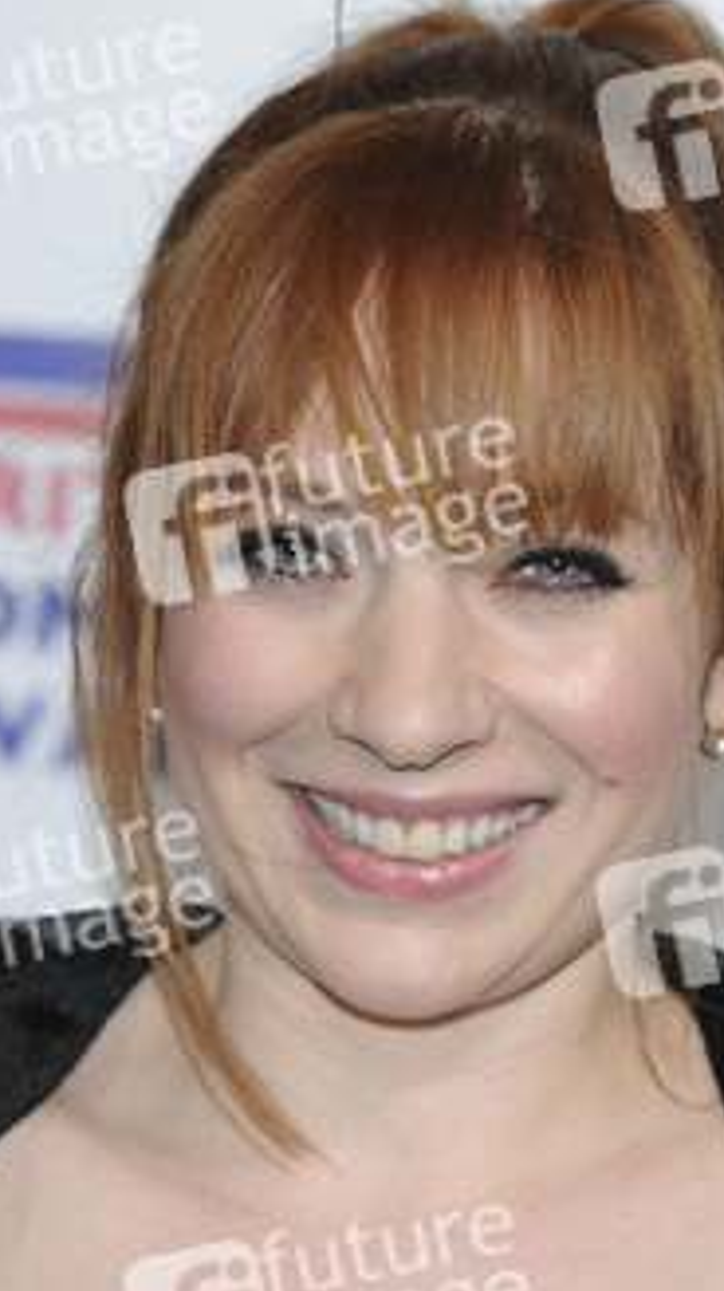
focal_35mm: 165
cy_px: 708
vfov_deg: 13.0
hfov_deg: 7.3
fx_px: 5643
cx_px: 443
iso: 320
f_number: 4.5
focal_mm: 86
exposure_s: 1/200
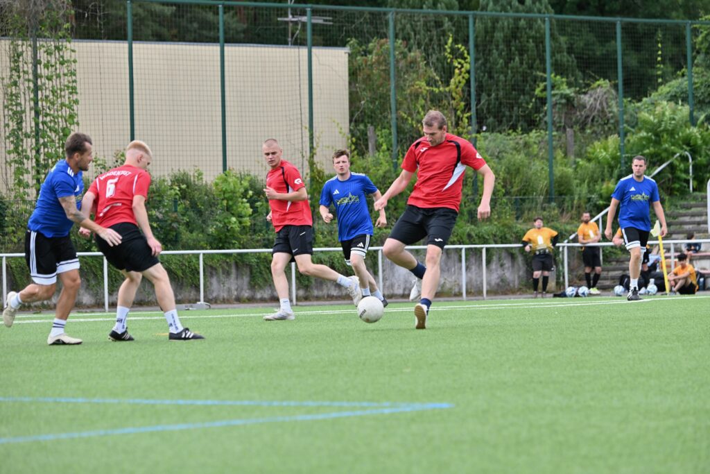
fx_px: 3649
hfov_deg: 11.1
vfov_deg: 7.4
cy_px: 237
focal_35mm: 185
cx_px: 355
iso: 450
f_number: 5.3
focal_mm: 185
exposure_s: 1/1600
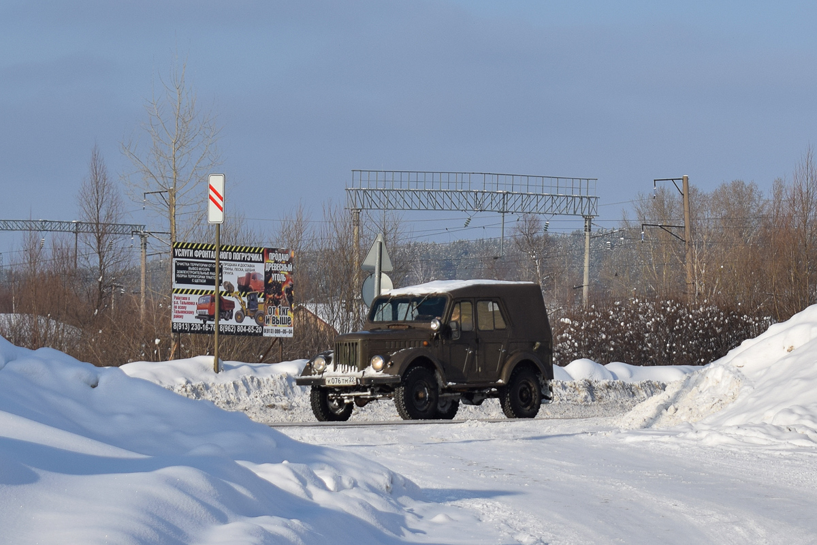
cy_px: 272
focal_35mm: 82
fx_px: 1872
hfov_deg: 24.6
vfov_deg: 16.6
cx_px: 408
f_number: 6.3
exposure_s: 1/800
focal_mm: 55
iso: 100
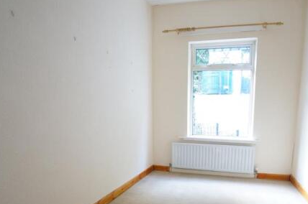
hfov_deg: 75.5
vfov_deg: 53.5
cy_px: 142
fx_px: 196
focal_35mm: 23
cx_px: 181
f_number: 4
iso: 800
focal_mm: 10
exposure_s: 1/60
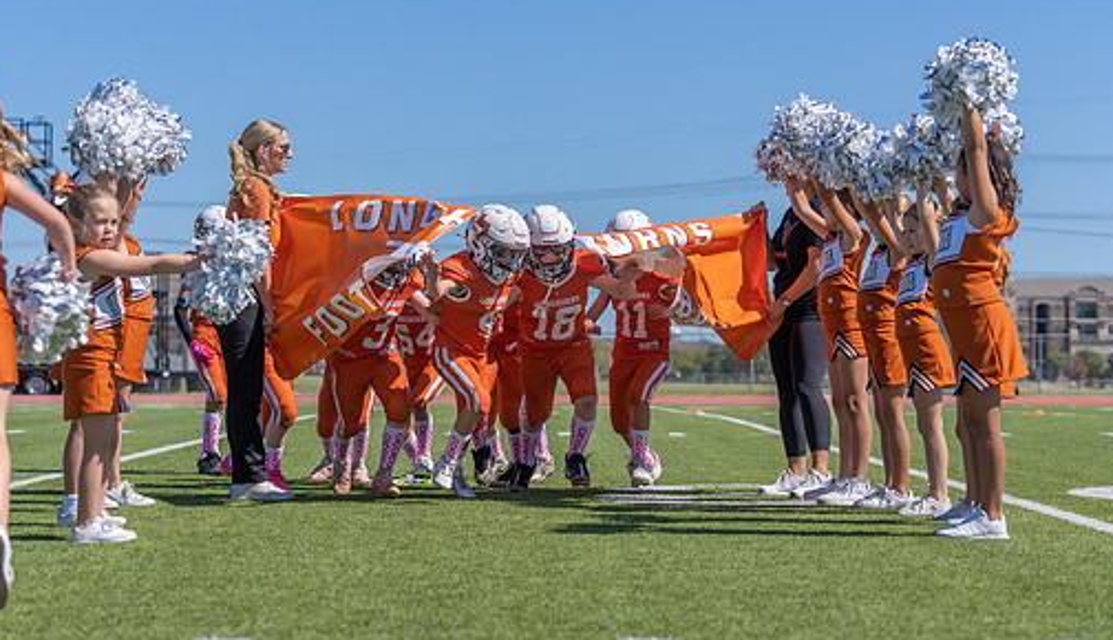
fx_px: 2701
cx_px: 547
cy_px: 322
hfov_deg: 23.3
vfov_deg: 13.5
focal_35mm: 91
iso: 125
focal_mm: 70
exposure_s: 1/2500
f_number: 3.5
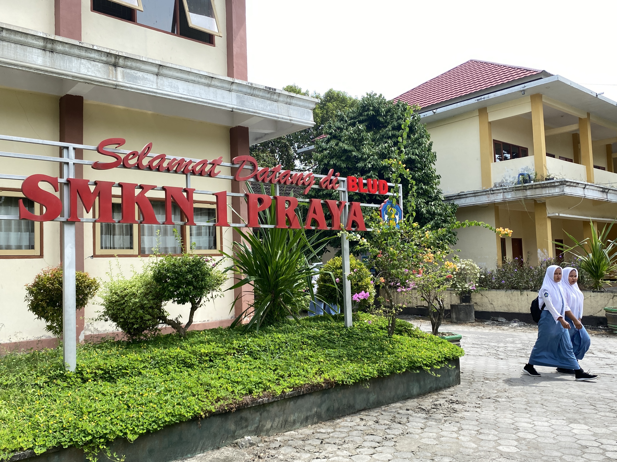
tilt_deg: +3.1
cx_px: 308
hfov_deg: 67.3
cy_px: 231
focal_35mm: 26
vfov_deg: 53.1
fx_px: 463
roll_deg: +2.2
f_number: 1.8
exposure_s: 1/1608
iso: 32
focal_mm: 4.25
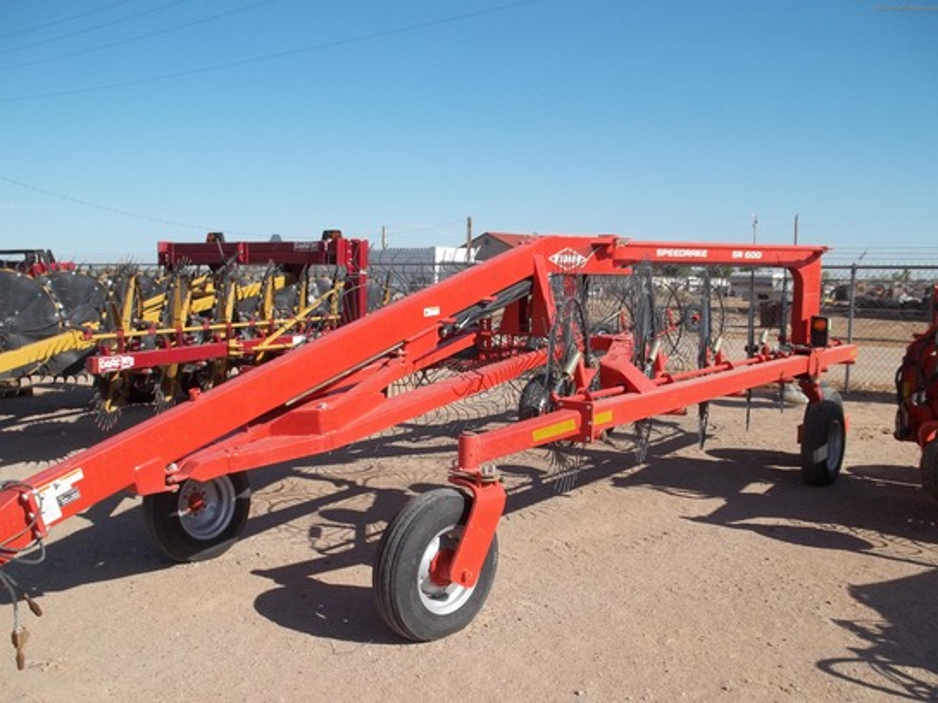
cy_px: 352
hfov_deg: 55.4
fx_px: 894
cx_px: 469
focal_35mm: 33
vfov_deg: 42.9
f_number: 8
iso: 64
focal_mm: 5.9
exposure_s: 1/200
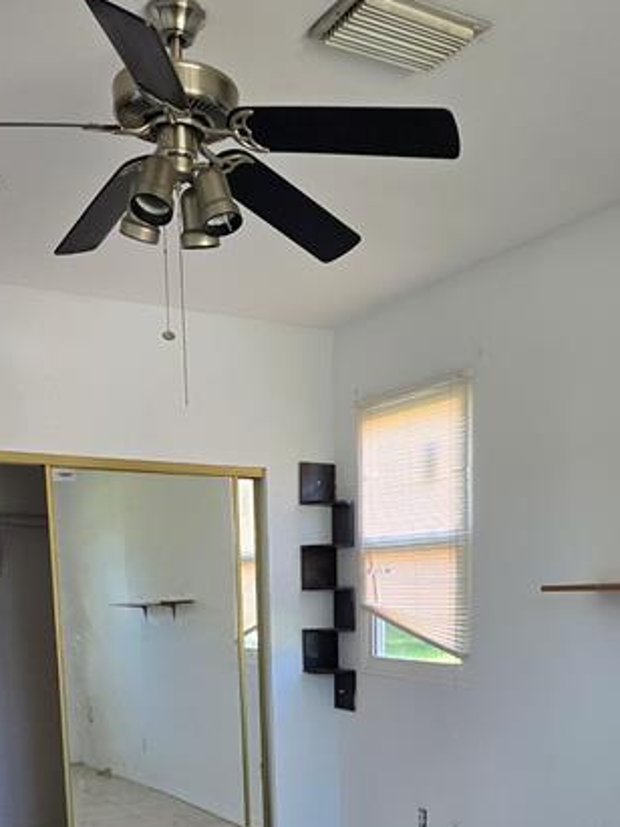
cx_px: 366
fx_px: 1027
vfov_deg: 40.3
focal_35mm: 43
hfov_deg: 33.5
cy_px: 755
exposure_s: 1/120
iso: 125
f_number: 1.8
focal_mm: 5.4
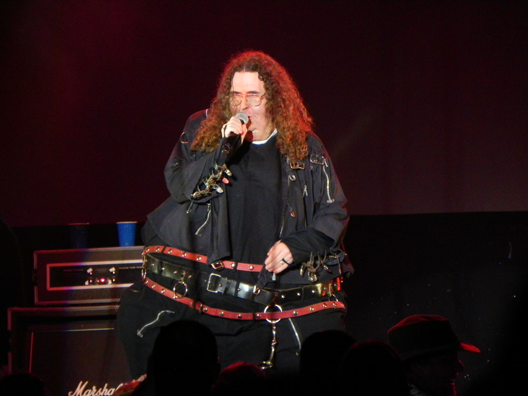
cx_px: 264
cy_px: 198
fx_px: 5140
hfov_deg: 5.9
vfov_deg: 4.4
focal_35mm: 337
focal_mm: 59.9
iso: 1141
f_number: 5
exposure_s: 1/250
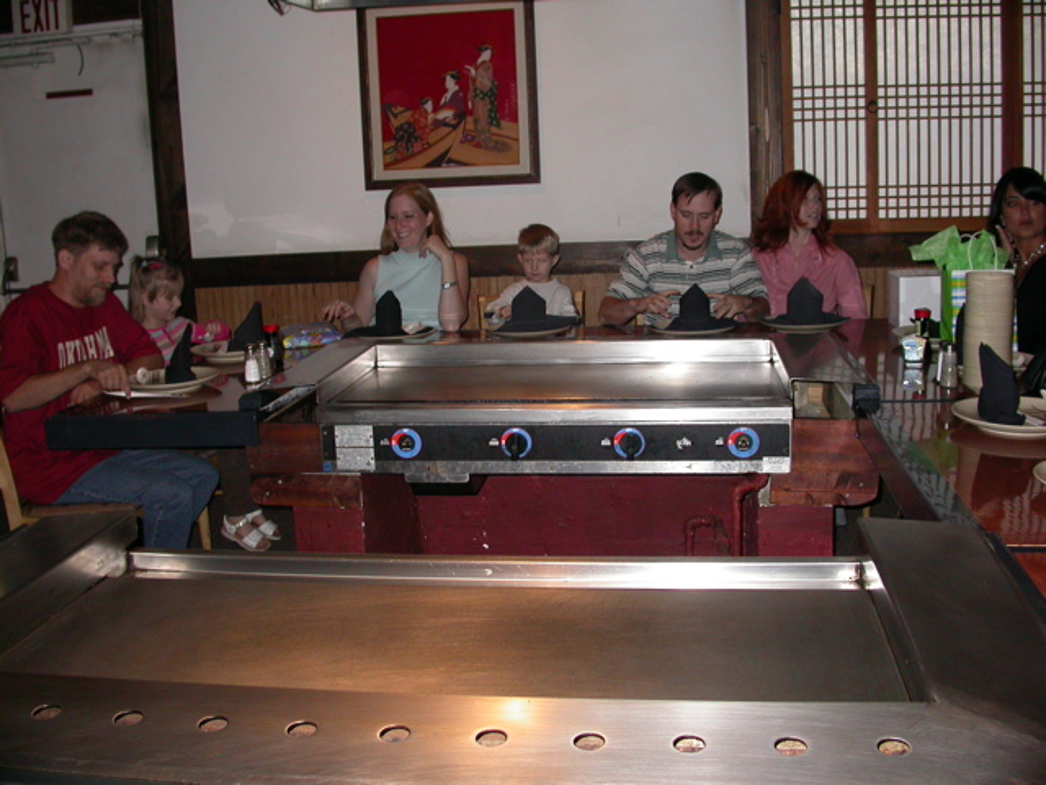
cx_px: 523
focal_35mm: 38
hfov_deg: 49.0
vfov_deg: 37.7
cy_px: 392
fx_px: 1148
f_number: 2.6
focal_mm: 7.85
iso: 200
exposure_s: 1/60
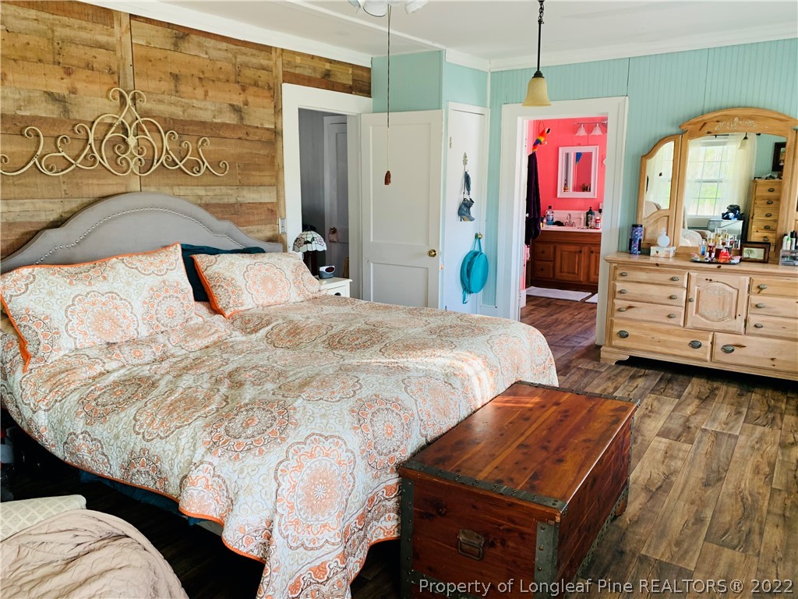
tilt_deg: -10.3
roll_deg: -0.8
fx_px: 599
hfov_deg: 67.3
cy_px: 300
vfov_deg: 53.1
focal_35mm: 26
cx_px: 399
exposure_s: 1/72
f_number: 1.8
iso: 100
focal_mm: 4.25
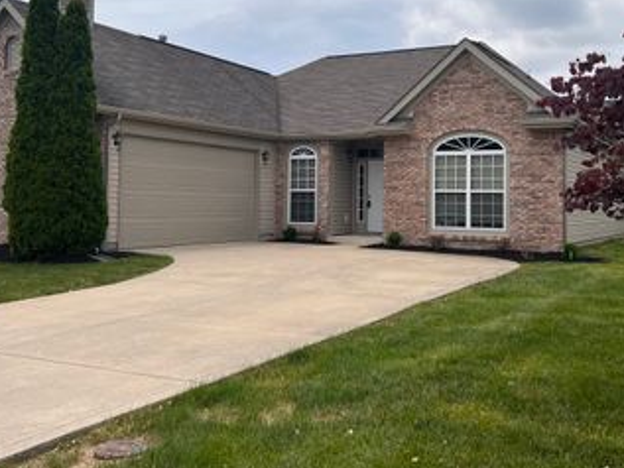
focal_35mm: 41
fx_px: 739
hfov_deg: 45.5
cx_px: 372
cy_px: 160
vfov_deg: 34.9
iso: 50
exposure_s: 1/5882
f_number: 1.5
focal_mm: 5.7
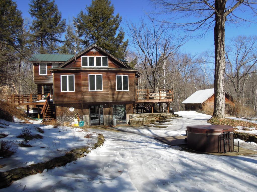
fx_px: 178
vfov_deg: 56.8
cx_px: 128
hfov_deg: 71.6
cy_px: 96
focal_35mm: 24
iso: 160
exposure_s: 1/1250
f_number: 3.5
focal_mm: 4.3
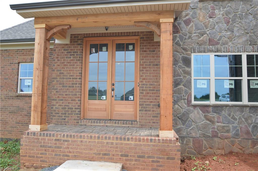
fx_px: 172
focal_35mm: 24
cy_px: 86
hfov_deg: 73.8
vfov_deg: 53.0
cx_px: 129
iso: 100
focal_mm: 16
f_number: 6.3
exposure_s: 1/160
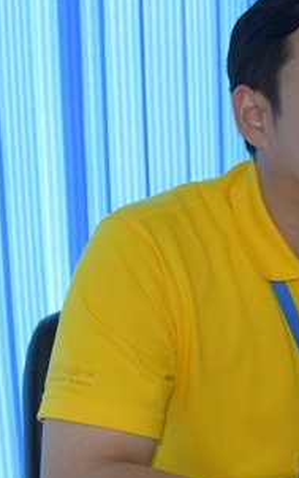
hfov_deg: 16.2
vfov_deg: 27.1
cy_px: 237
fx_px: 990
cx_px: 391
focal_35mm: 76
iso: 500
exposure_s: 1/125
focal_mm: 20
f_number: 5.6
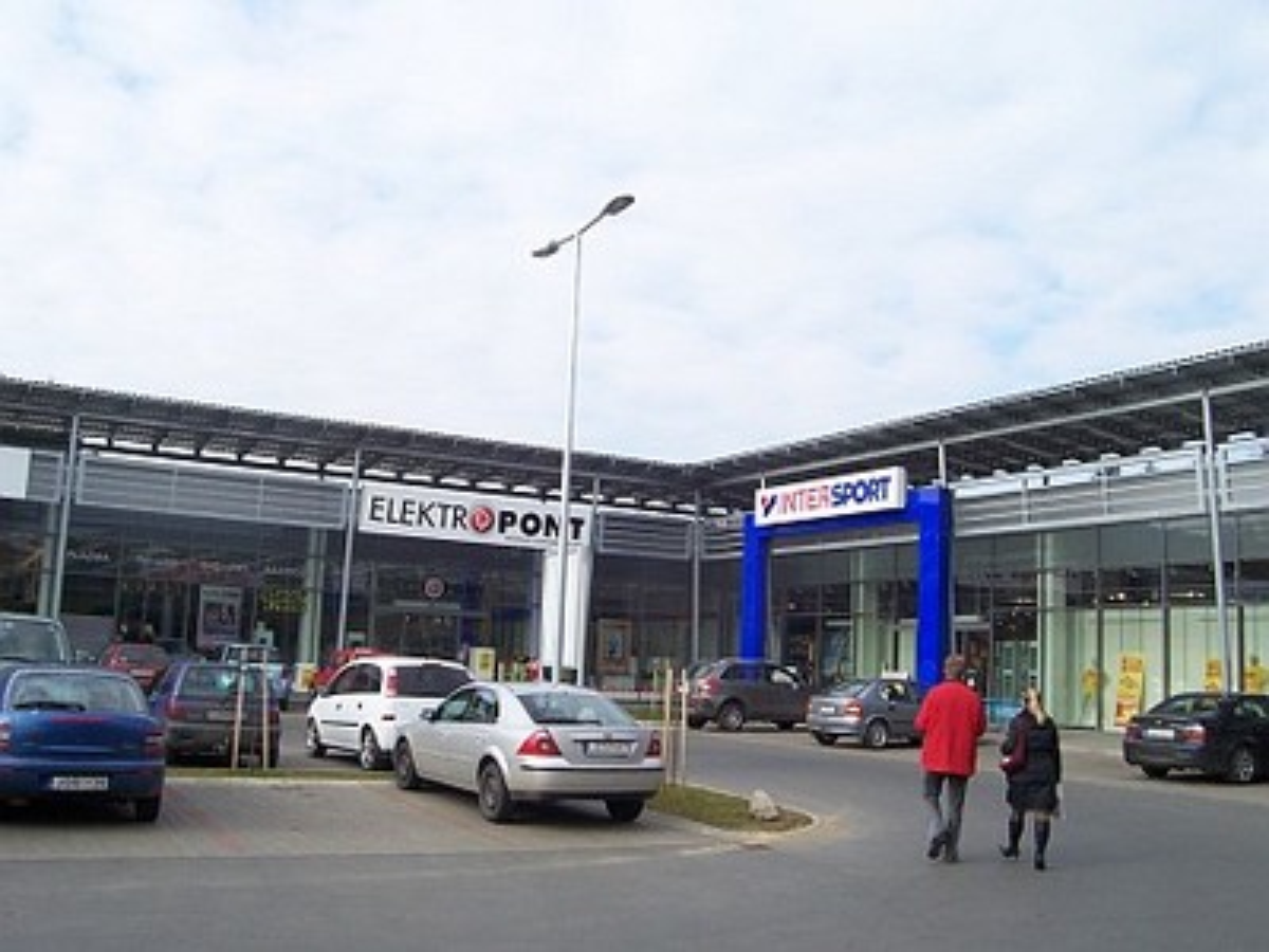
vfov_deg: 41.8
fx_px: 1246
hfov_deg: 54.0
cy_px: 476
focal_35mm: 34
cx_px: 634
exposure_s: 1/250
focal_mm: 5.6
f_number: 5.6
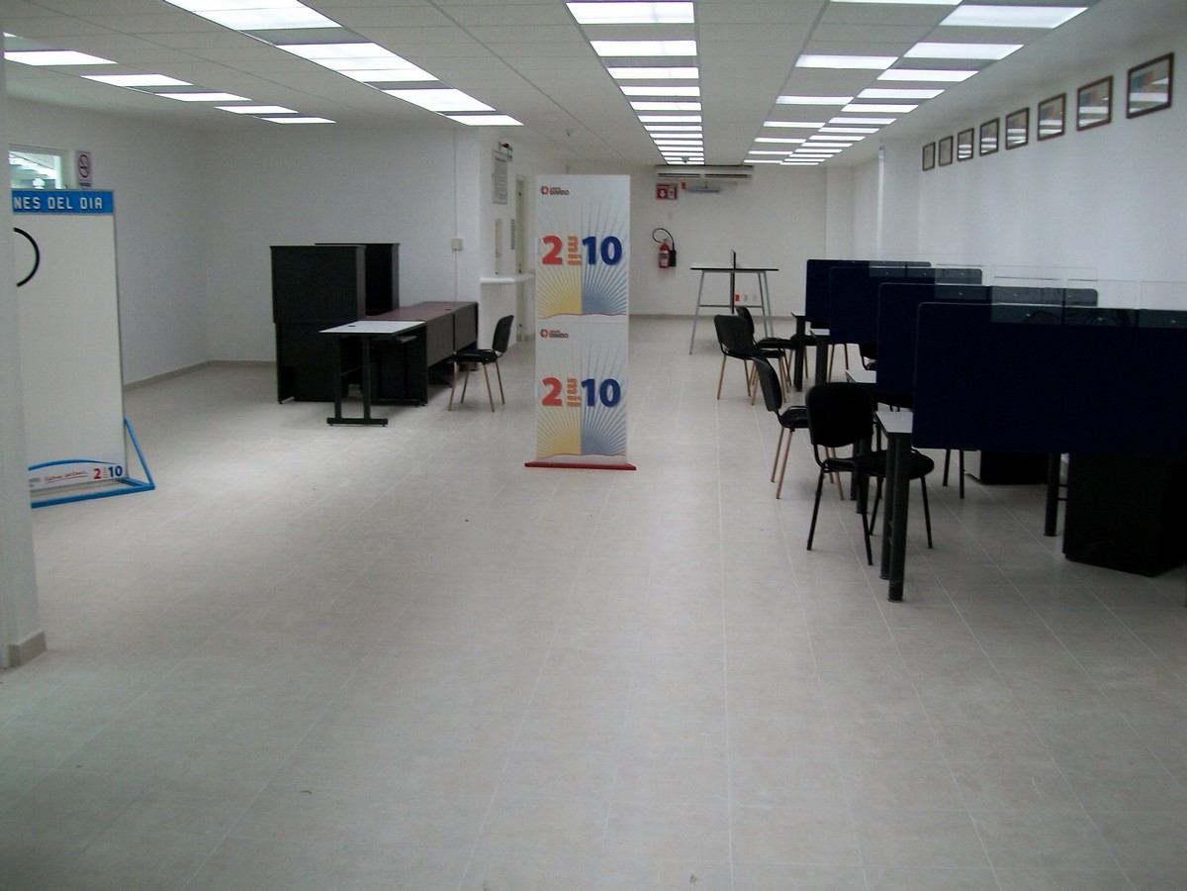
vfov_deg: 39.7
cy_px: 446
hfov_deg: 51.4
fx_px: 1234
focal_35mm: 36
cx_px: 594
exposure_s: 1/40
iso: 80
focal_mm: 6
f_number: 2.7
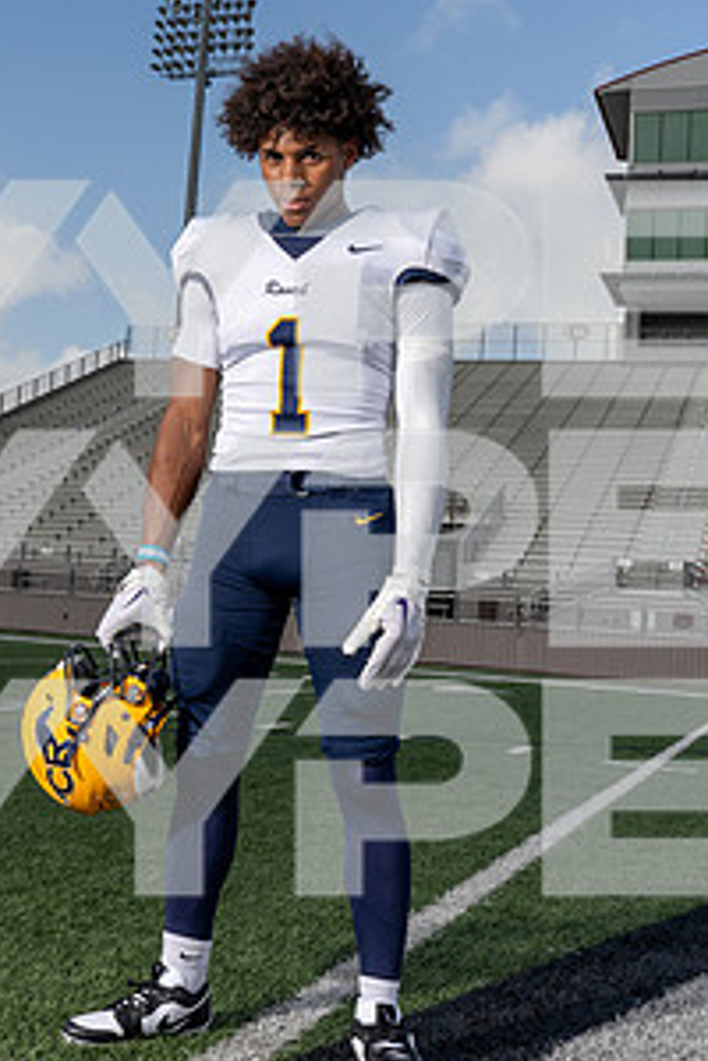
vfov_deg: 41.1
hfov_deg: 28.0
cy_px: 541
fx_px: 1416
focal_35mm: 48
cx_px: 262
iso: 100
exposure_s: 1/250
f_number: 11
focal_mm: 32
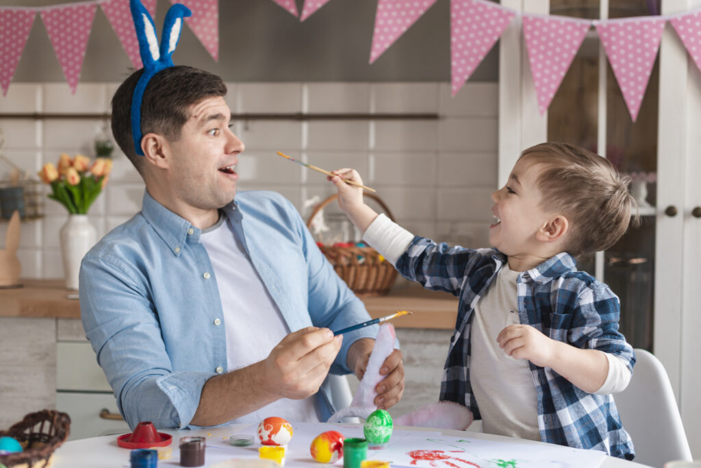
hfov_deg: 39.6
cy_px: 234
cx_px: 350
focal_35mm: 50
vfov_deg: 27.0
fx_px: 974
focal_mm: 50
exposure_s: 1/160
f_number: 2.8
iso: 500
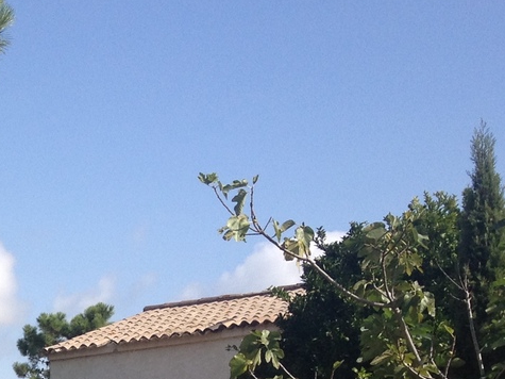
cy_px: 591
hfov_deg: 15.3
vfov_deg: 11.9
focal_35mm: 118
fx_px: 1721
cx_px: -282
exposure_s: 1/1200
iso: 64
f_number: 2.4
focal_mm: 4.28
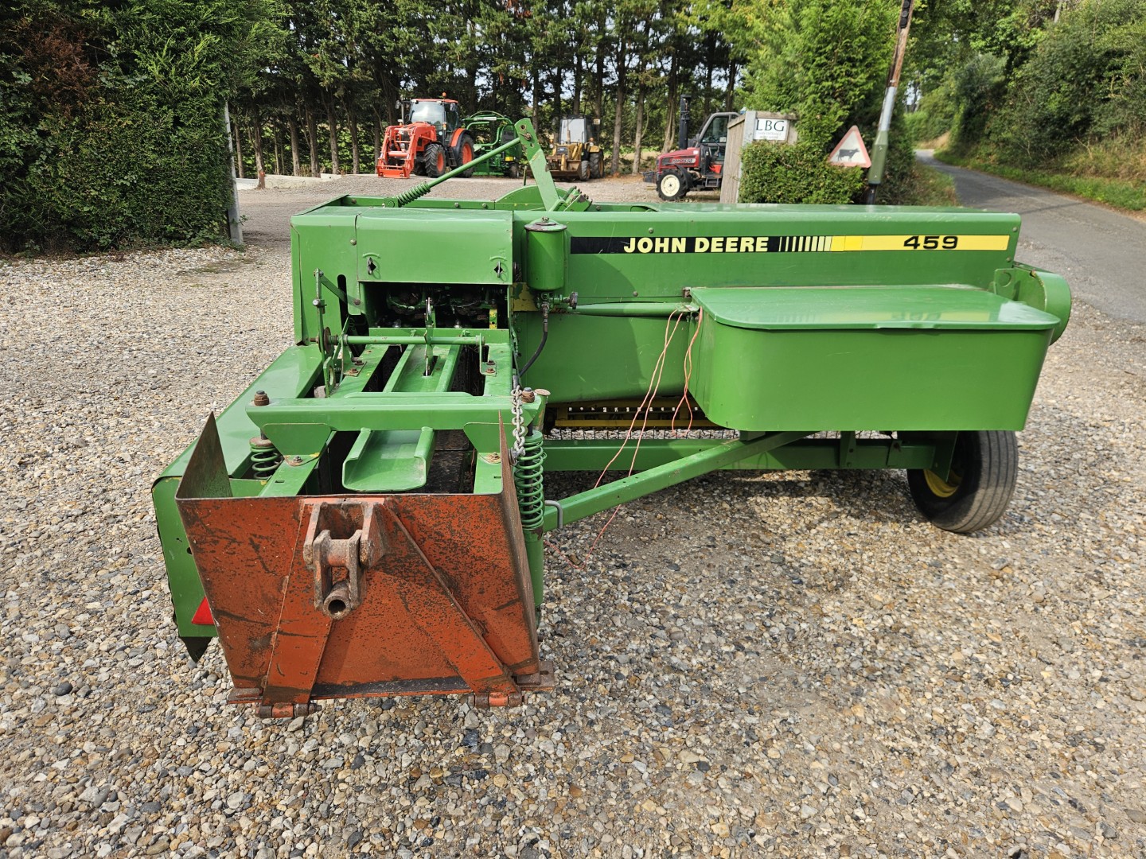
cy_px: 430
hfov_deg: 73.9
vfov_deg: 58.9
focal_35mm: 23
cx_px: 573
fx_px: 761
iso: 25
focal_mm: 5.4
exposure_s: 1/428
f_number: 1.8
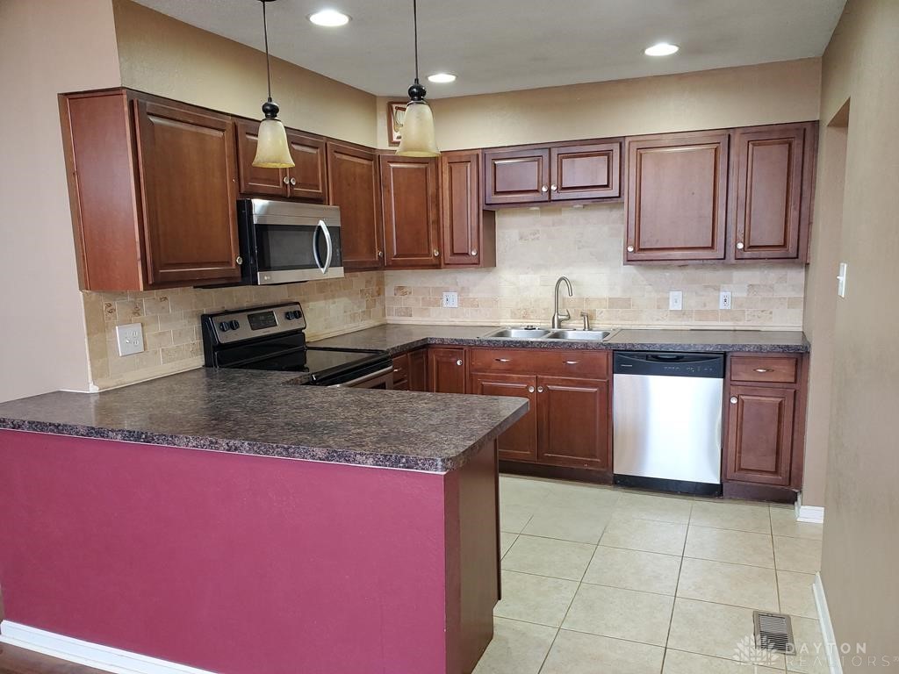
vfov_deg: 53.1
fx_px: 675
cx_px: 450
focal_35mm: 26
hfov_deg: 67.3
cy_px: 337
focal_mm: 4.3
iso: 125
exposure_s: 1/20
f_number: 2.4
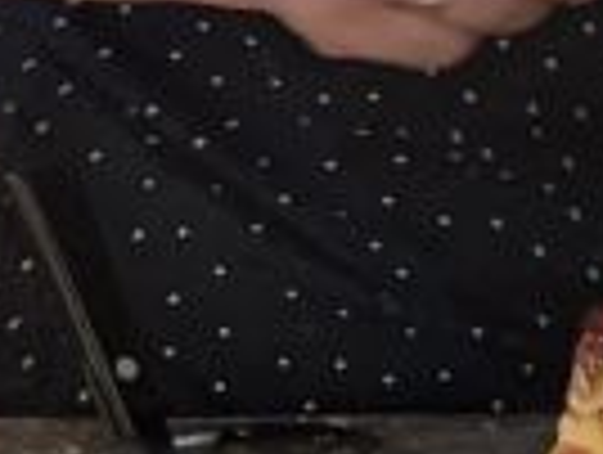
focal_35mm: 232
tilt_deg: -20.5
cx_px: 1012
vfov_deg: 6.4
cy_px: 620
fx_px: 4049
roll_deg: +0.5
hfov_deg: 8.3
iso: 80
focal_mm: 6
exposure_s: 1/50
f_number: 2.4
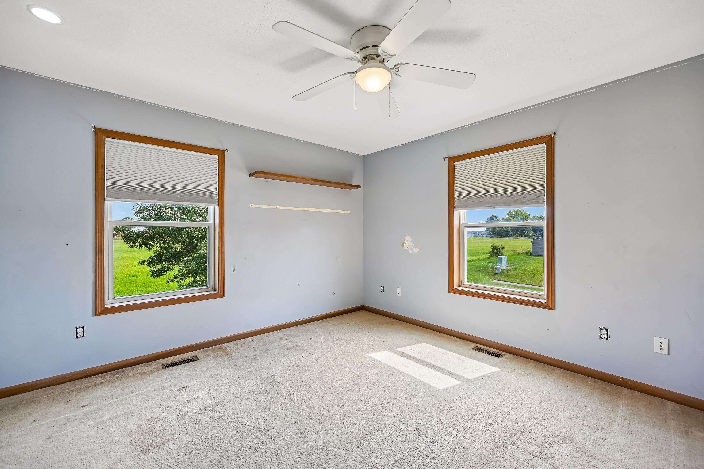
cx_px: 352
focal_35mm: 14
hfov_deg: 104.3
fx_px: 274
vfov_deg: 81.2
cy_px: 234
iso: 400
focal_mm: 14
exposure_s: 1/60
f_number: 4.8
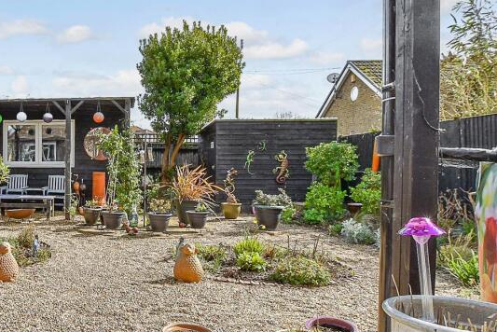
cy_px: 184
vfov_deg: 28.1
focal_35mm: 48
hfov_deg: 38.7
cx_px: 67
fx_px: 663
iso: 160
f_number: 8
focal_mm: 17
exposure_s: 1/320
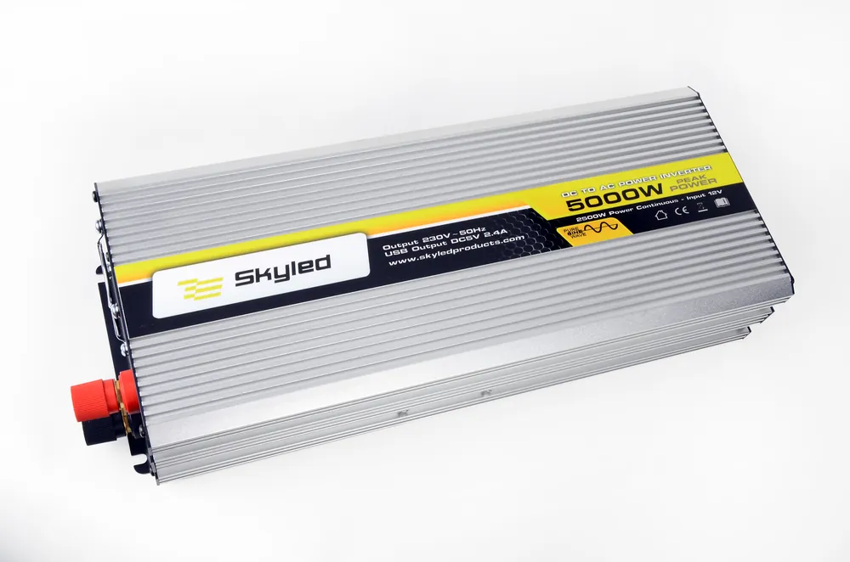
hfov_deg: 46.5
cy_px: 281
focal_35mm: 42
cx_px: 425
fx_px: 989
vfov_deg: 31.7
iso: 100
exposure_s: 1/40
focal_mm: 28
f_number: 18
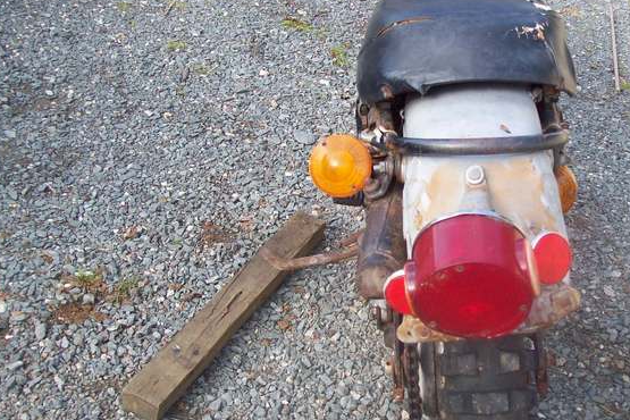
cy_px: 198
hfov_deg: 36.5
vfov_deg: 25.1
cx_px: 422
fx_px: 945
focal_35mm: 54
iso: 80
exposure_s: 1/252
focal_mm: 6
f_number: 2.7
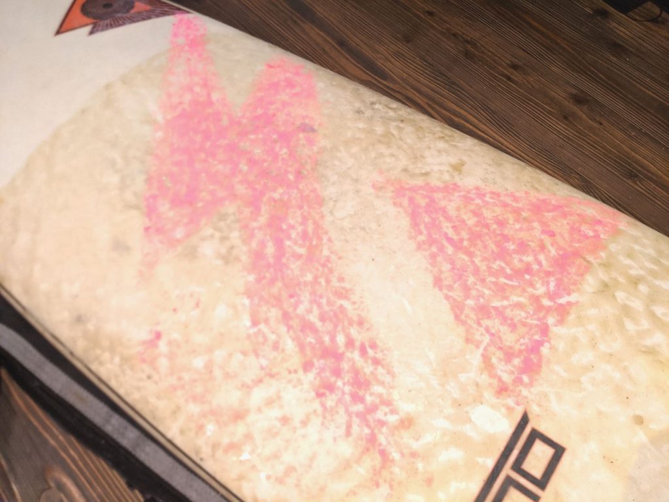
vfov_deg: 51.4
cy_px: 251
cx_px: 334
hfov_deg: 65.3
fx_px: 522
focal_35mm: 27
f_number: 1.8
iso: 365
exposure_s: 1/32.2
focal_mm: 4.44
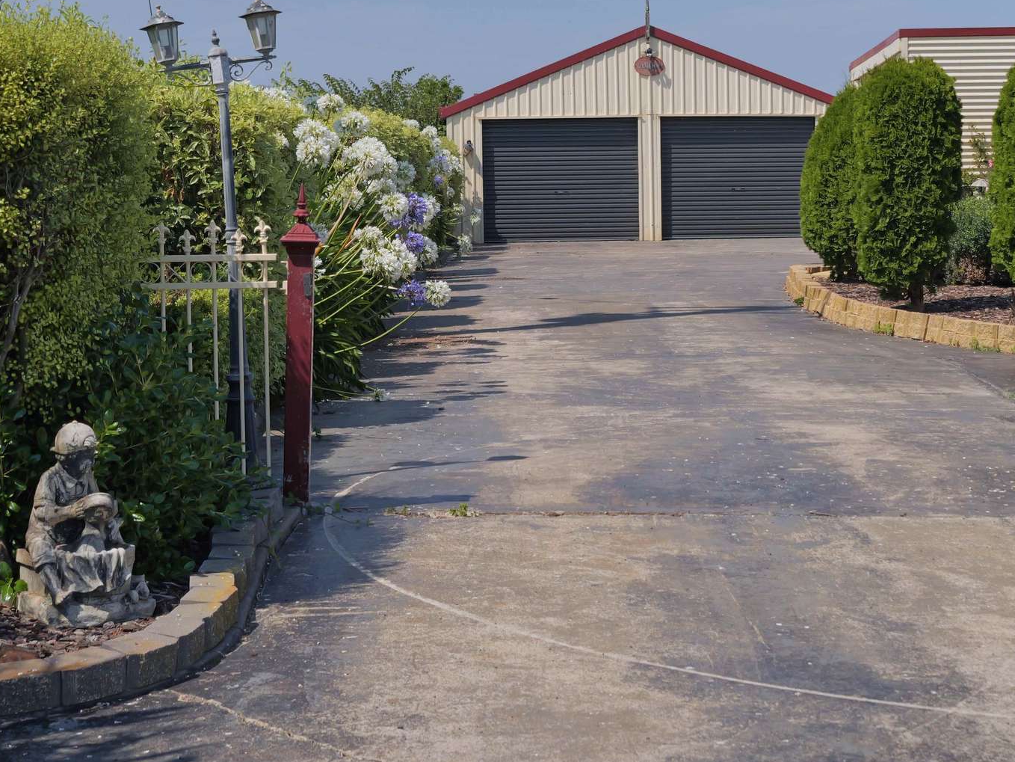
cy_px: 240
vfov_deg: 17.9
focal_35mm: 82
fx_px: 2405
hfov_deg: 23.7
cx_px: 686
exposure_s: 1/2000
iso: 100
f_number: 3.7
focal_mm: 29
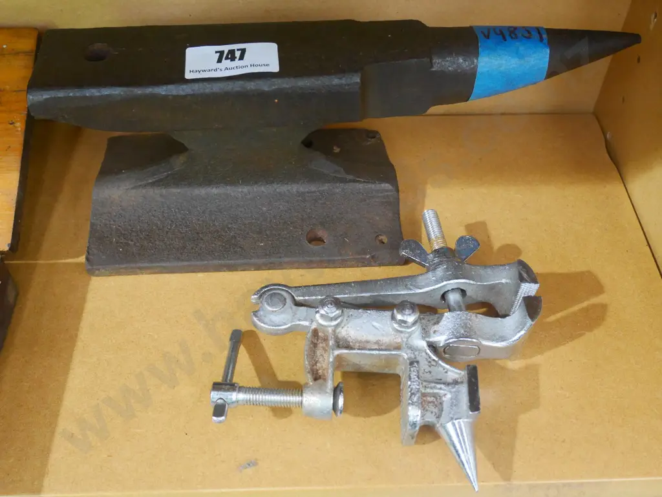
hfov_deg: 46.8
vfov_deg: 36.0
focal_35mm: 40
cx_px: 331
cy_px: 248
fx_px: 765
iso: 3200
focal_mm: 20
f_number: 4.6
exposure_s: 1/15
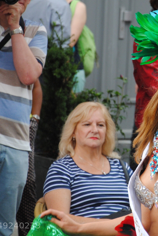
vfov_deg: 7.1
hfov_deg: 4.8
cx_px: 115
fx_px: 1902
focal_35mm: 289
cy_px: 102
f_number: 5.6
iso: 320
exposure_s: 1/125
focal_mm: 105
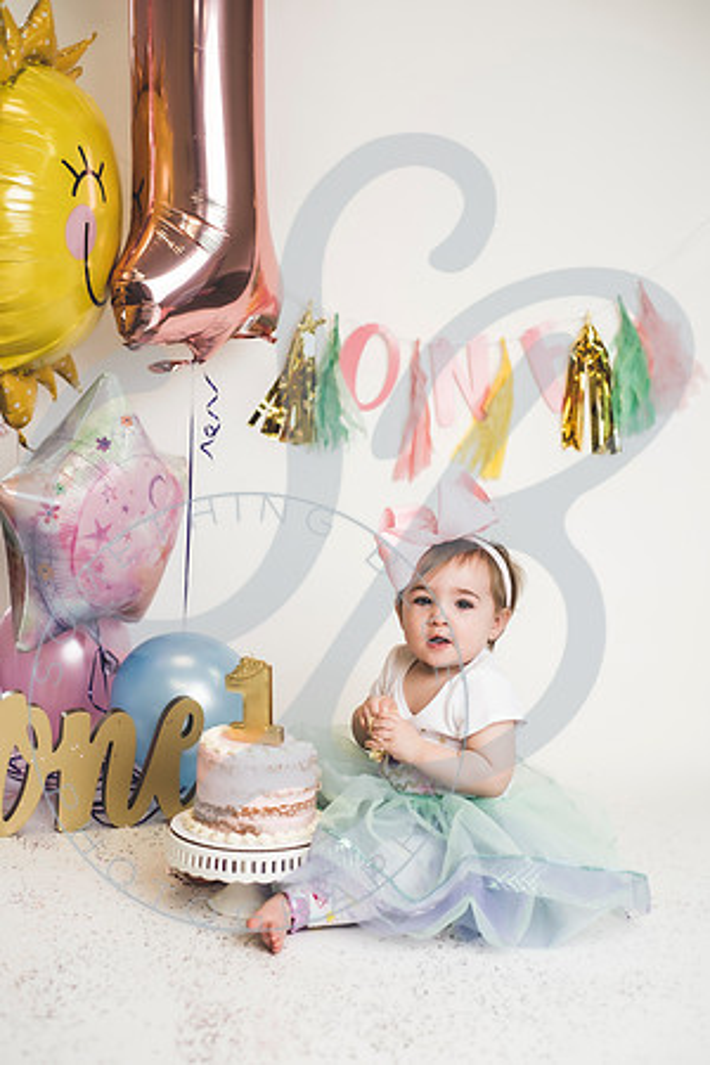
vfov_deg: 39.6
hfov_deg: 27.0
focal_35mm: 50
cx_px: 355
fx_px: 1479
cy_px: 532
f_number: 2.8
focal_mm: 50
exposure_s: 1/160
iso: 200
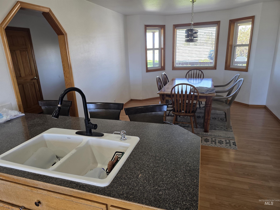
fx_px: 186
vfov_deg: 58.9
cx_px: 140
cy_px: 105
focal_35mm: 23
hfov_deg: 73.9
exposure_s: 1/120
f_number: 1.7
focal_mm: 6.3
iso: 100
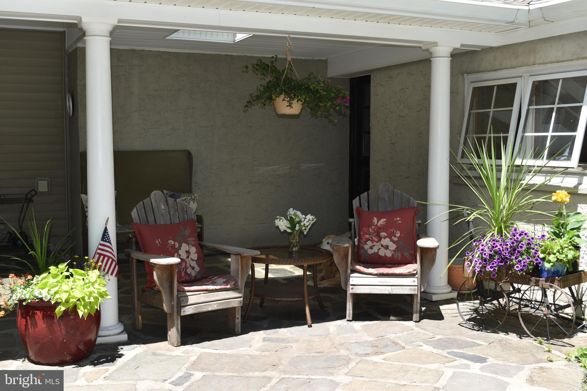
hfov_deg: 46.4
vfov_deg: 31.9
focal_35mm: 42
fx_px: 685
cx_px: 294
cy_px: 196
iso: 100
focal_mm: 28
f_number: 7.1
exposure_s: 1/200
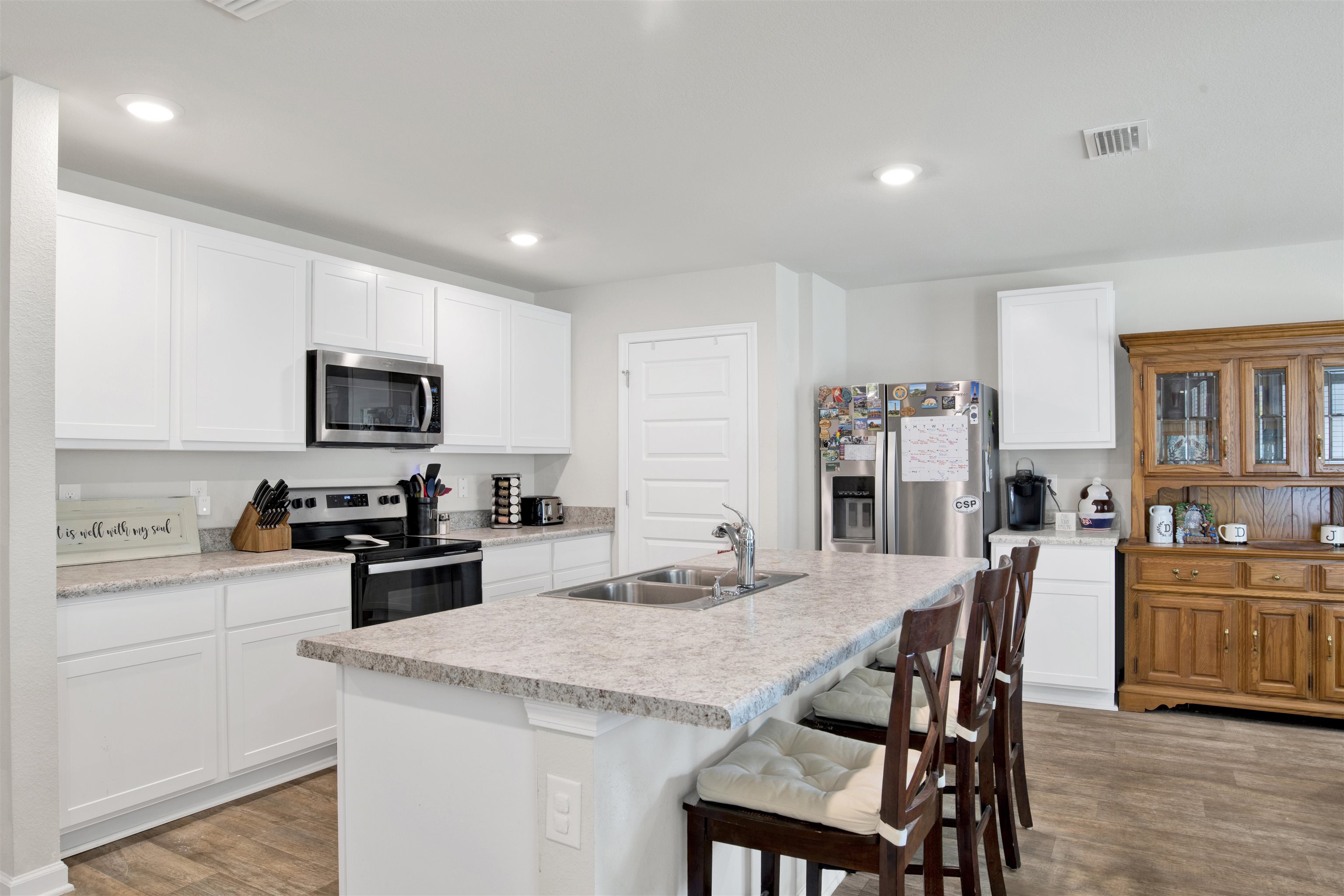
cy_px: 448
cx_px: 672
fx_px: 821
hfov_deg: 78.6
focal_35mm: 22
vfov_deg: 57.2
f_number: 11
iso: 200
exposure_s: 1/4
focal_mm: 22
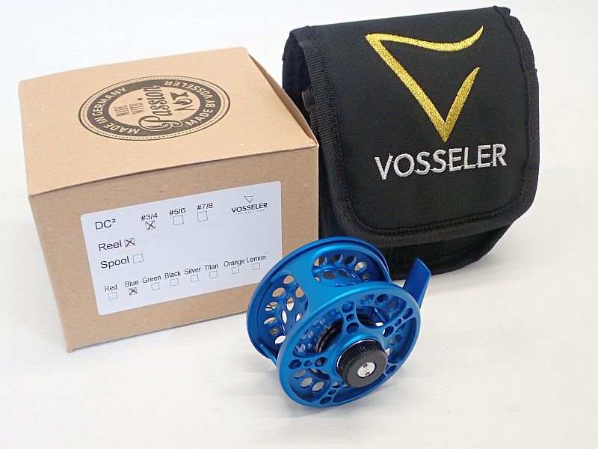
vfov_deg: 33.6
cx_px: 299
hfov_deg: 43.9
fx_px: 743
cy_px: 224
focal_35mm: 43
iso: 500
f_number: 2.9
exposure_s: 1/40
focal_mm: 7.86
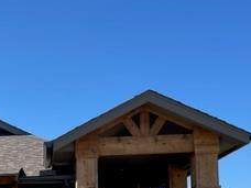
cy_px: 222
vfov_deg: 19.1
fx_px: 529
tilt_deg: +3.4
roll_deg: +0.7
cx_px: -9
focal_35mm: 73
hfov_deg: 25.2
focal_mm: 4.2
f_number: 1.6
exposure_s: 1/2506
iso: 32
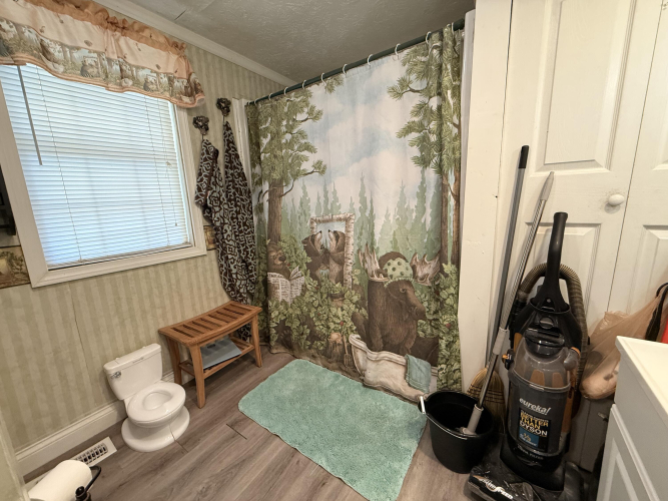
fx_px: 270
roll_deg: +2.9
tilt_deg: -10.0
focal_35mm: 14
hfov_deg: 102.1
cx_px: 334
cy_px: 250
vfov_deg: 85.7
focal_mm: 2.22
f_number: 2.2
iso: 400
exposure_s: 1/60
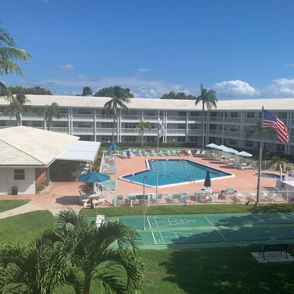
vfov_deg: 52.5
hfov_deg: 52.5
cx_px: 157
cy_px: 148
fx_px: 298
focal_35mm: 31
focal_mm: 4.25
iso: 25
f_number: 1.8
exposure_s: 1/3937
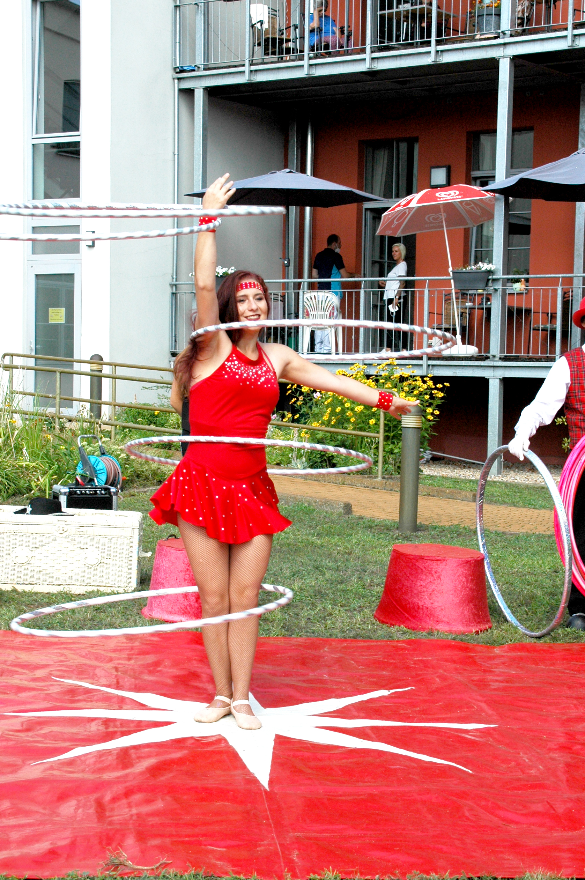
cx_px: 328
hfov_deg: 20.0
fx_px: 1661
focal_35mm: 68
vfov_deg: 29.7
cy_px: 429
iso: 400
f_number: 10
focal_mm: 38
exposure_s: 1/400
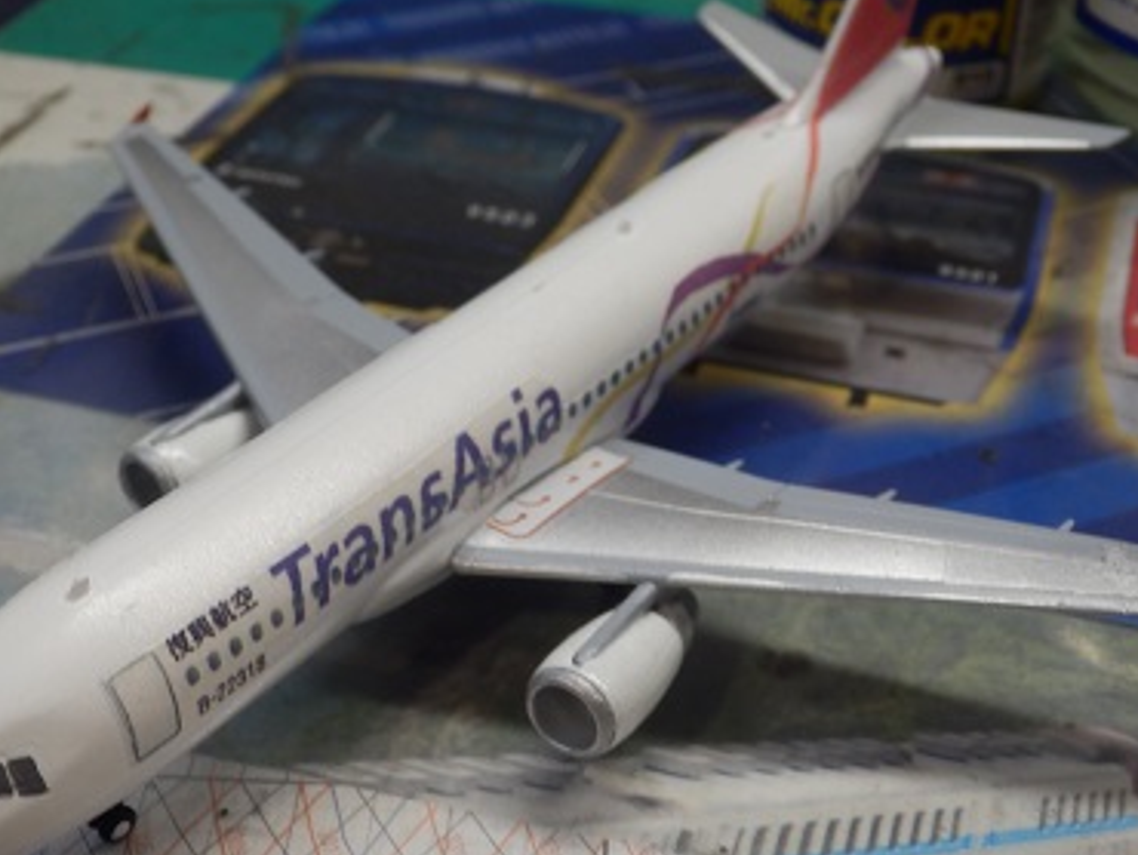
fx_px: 2105
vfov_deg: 23.0
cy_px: 429
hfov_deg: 30.2
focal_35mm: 64
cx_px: 566
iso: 100
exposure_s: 1/40
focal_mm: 7.4
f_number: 4
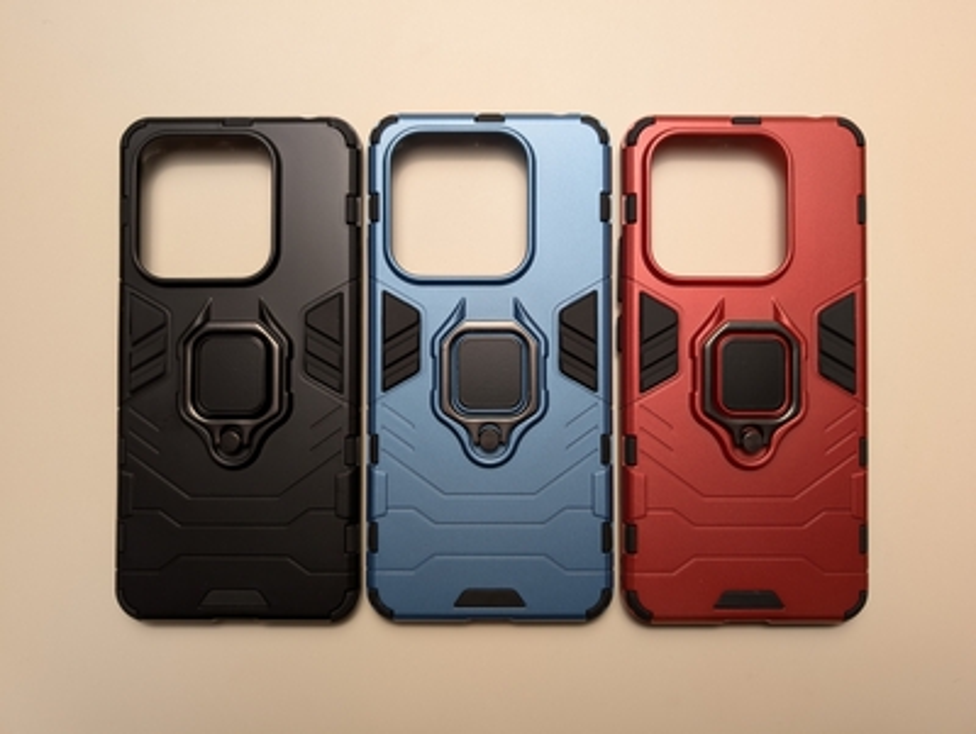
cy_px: 367
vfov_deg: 56.9
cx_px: 488
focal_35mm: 24
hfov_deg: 71.5
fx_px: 677
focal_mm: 6.9
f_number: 1.68
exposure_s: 1/33.3
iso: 33
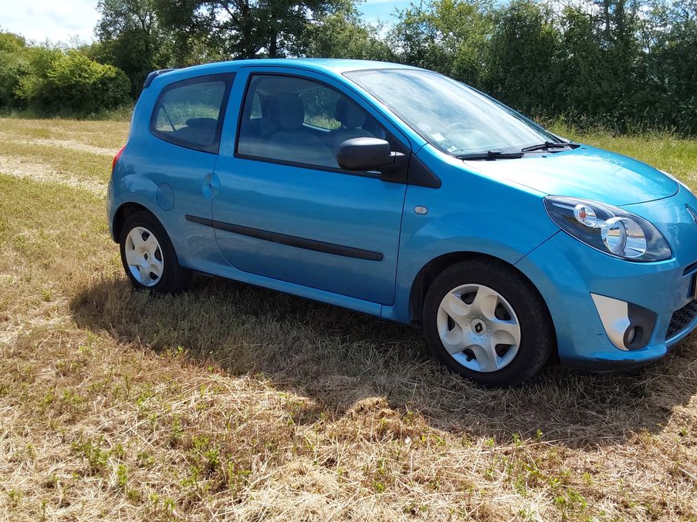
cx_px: 379
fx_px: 624
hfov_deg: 58.3
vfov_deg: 45.4
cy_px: 271
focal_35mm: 31
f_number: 1.9
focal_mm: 2.91
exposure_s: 1/1530
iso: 50
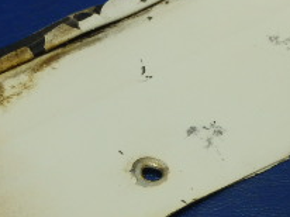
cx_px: 141
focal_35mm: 87
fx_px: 728
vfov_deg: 16.9
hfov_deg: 22.5
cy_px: 162
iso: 200
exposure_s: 1/50
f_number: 3.9
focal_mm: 5
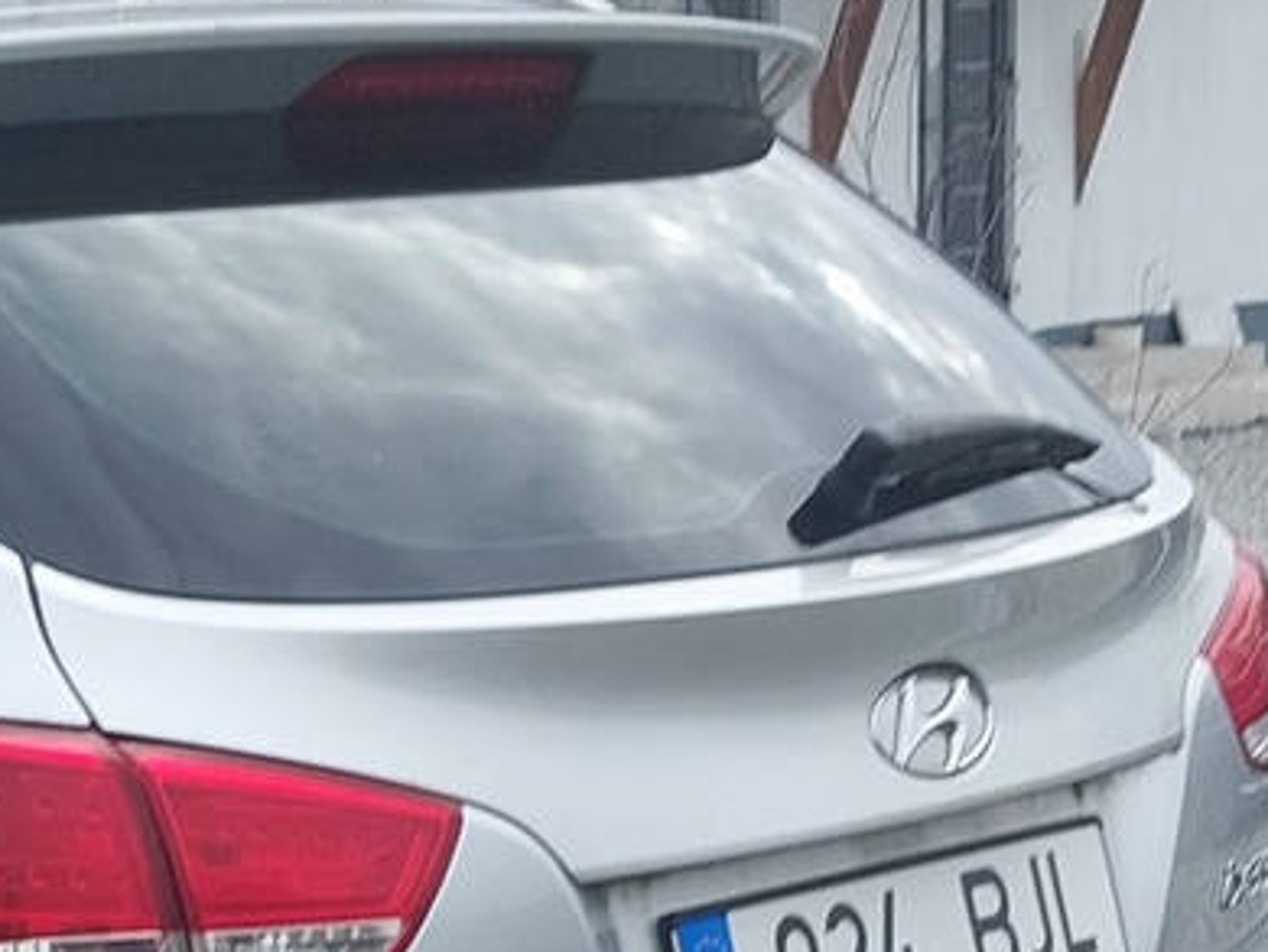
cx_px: -124
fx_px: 4508
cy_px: 1251
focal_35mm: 123
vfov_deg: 11.7
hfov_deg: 15.6
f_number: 1.8
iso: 20
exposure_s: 1/233
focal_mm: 4.6
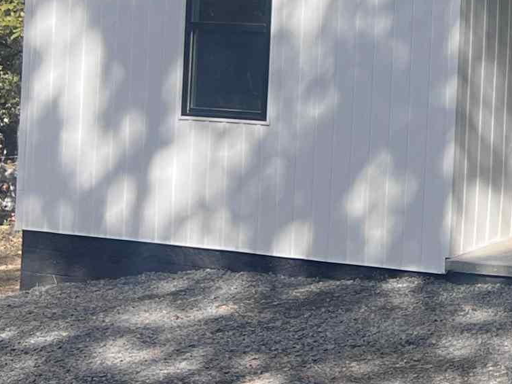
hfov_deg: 16.7
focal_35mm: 106
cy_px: -93
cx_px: 790
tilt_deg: +2.6
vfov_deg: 13.5
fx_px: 1567
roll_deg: -1.0
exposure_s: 1/2123
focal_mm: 5.7
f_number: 1.5
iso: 50
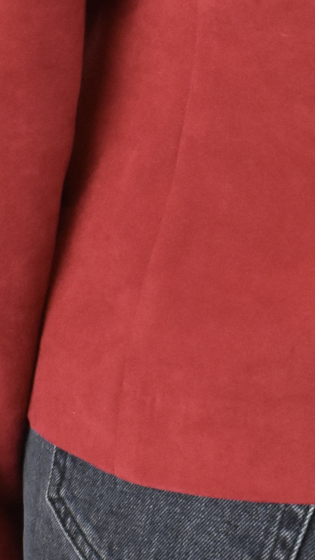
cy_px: -134
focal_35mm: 194
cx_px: 377
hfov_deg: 6.2
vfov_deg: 10.9
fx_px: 2882
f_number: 13
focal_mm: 31
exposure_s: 1/50
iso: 1600
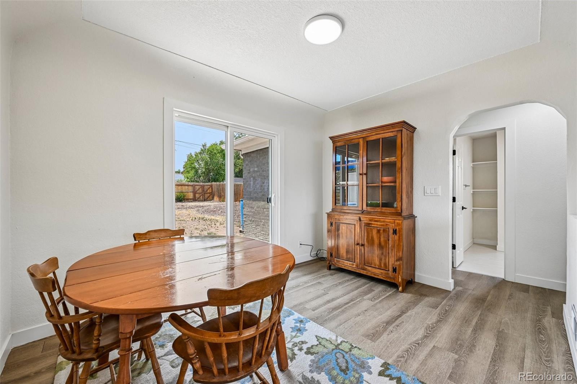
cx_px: 288
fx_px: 224
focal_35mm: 14
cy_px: 192
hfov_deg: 104.3
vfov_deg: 81.2
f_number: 10
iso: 160
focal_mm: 14
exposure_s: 1/15
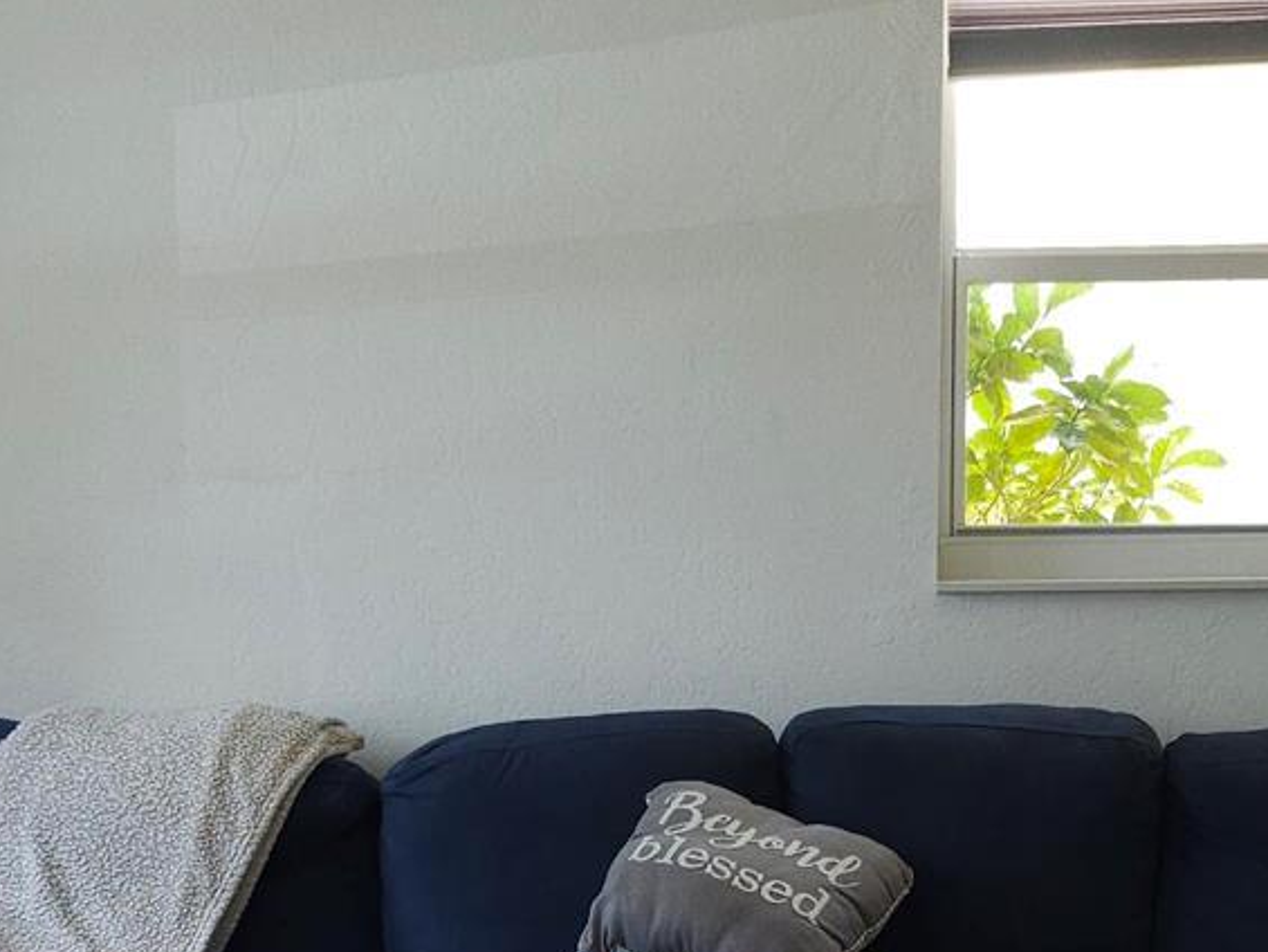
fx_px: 2491
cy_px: 1183
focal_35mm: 68
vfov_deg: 20.1
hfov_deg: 28.5
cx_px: 790
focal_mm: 5
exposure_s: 1/120
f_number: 1.8
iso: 160
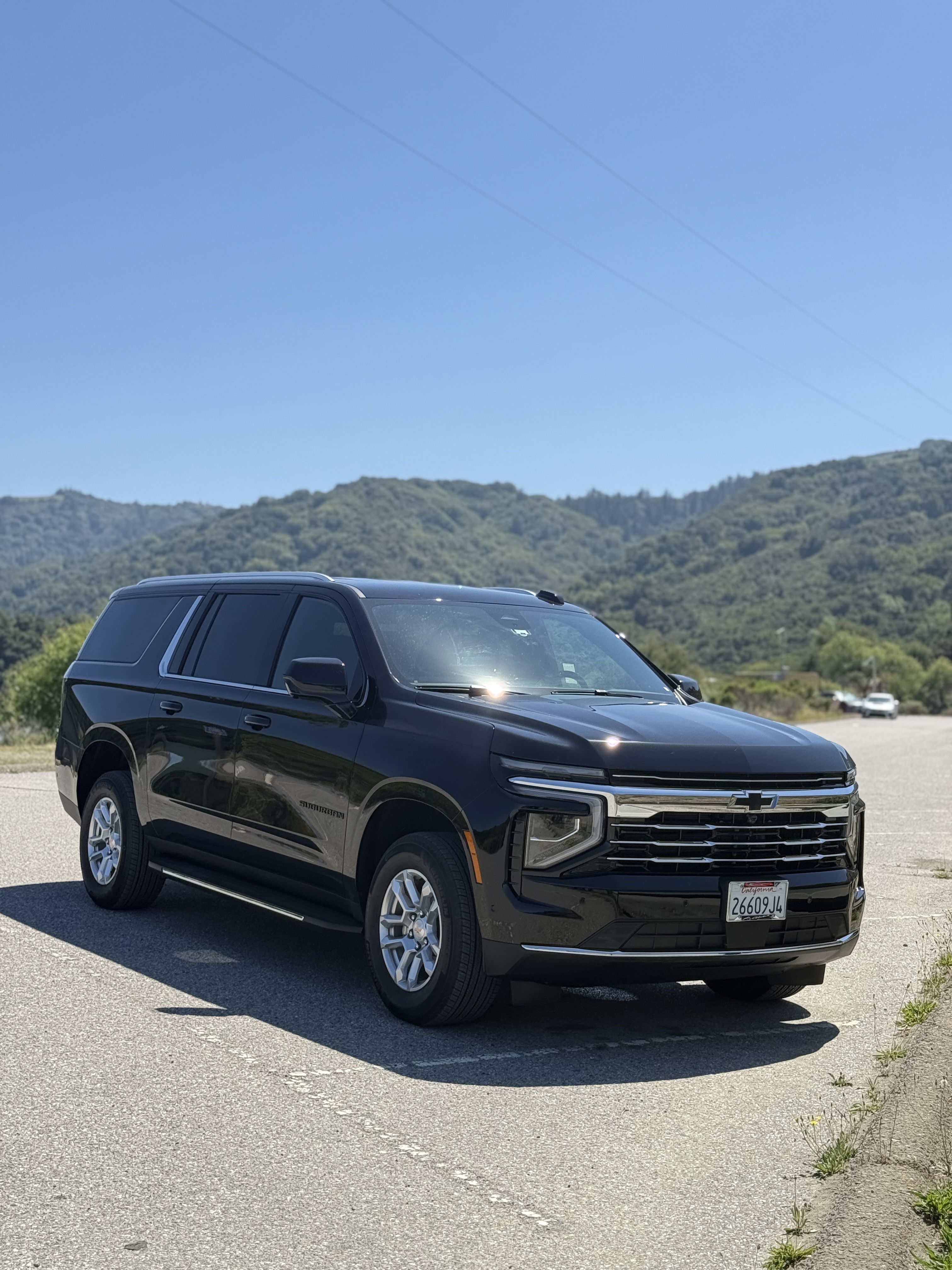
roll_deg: -2.1
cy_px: 635
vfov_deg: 39.7
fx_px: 1760
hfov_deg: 30.3
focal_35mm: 48
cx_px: 476
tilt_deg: +1.9
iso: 100
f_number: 1.78
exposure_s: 1/2762
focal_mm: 6.76
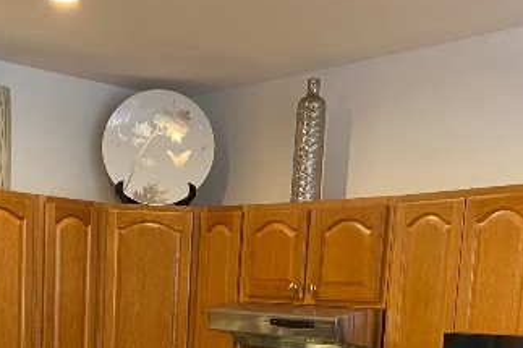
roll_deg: -3.1
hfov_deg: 30.0
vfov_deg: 18.8
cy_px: 452
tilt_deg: -7.8
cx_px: 212
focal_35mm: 67
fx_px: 973
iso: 250
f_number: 1.8
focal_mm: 4.25
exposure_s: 1/60
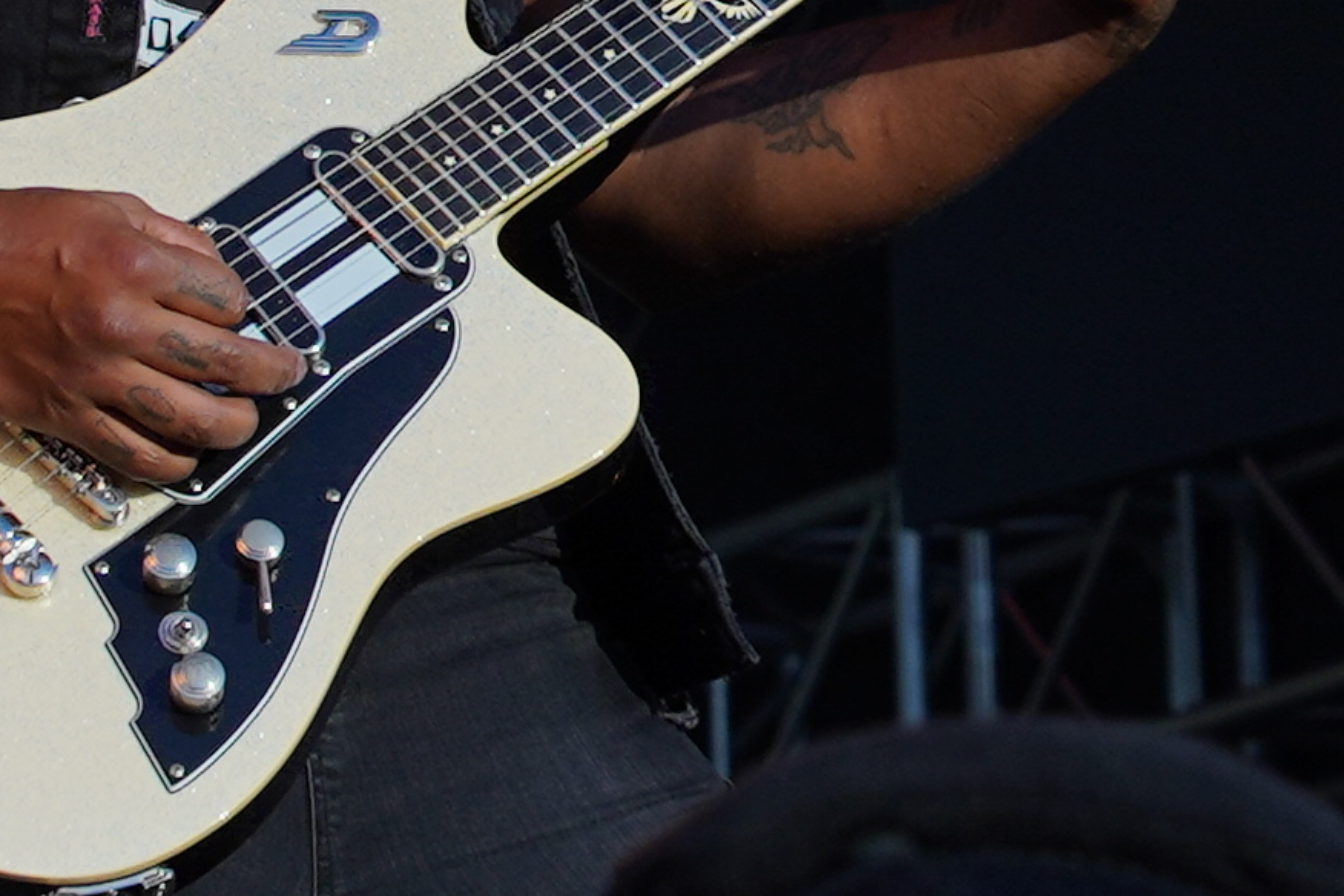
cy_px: -8
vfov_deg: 4.3
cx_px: 1458
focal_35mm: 322
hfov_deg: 6.4
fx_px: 12020
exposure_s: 1/400
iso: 100
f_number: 6.3
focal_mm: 47
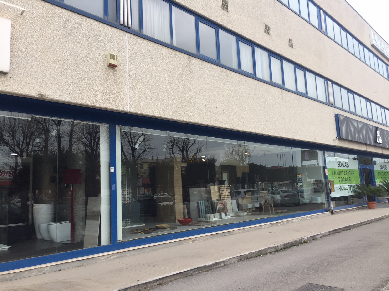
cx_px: 194
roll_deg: +3.4
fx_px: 326
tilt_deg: +7.0
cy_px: 146
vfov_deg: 48.2
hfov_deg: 61.7
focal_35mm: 29
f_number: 2.2
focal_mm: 4.15
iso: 32
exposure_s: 1/184
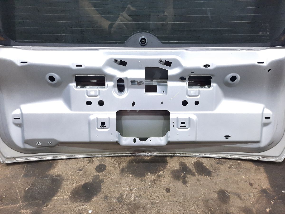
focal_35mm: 25
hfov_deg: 69.4
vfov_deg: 54.9
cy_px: 107
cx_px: 142
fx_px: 206
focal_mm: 4.6
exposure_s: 1/50
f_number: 2
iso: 320
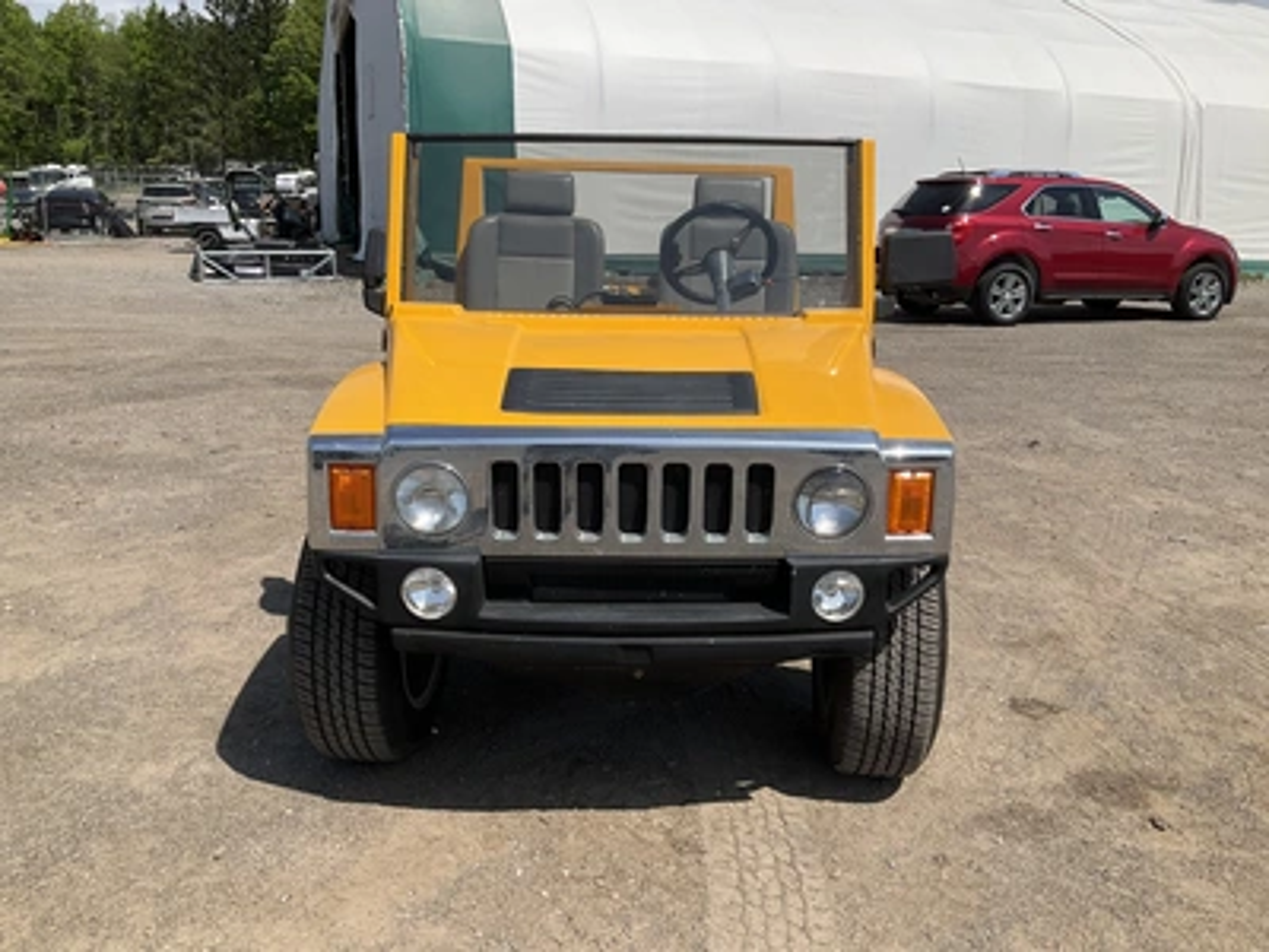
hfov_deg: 61.7
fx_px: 1063
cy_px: 476
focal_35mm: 29
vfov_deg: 48.2
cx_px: 634
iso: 25
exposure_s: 1/2801
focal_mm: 3
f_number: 1.8
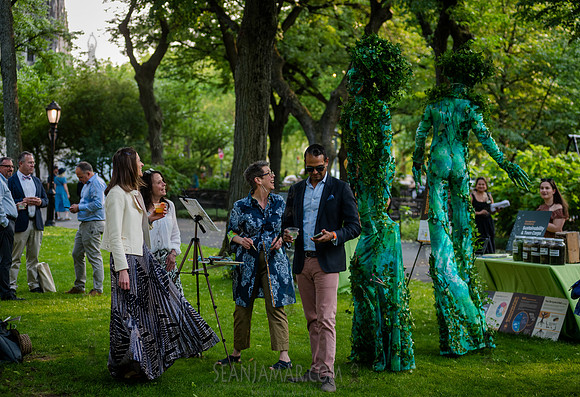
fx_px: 1375
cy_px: 192
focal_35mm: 85
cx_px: 308
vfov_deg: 16.4
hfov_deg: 23.8
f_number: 3.5
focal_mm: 80
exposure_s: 1/320
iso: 500
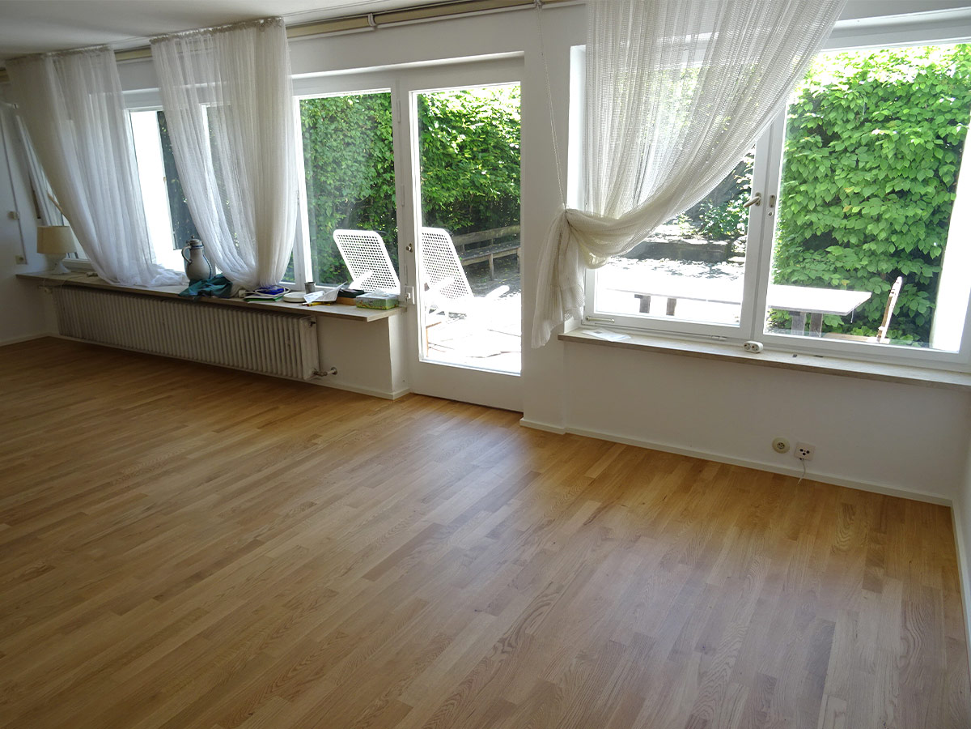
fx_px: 729
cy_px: 364
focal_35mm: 26
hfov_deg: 67.3
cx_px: 486
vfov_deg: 53.1
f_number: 1.8
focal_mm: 4.25
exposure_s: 1/465
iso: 25
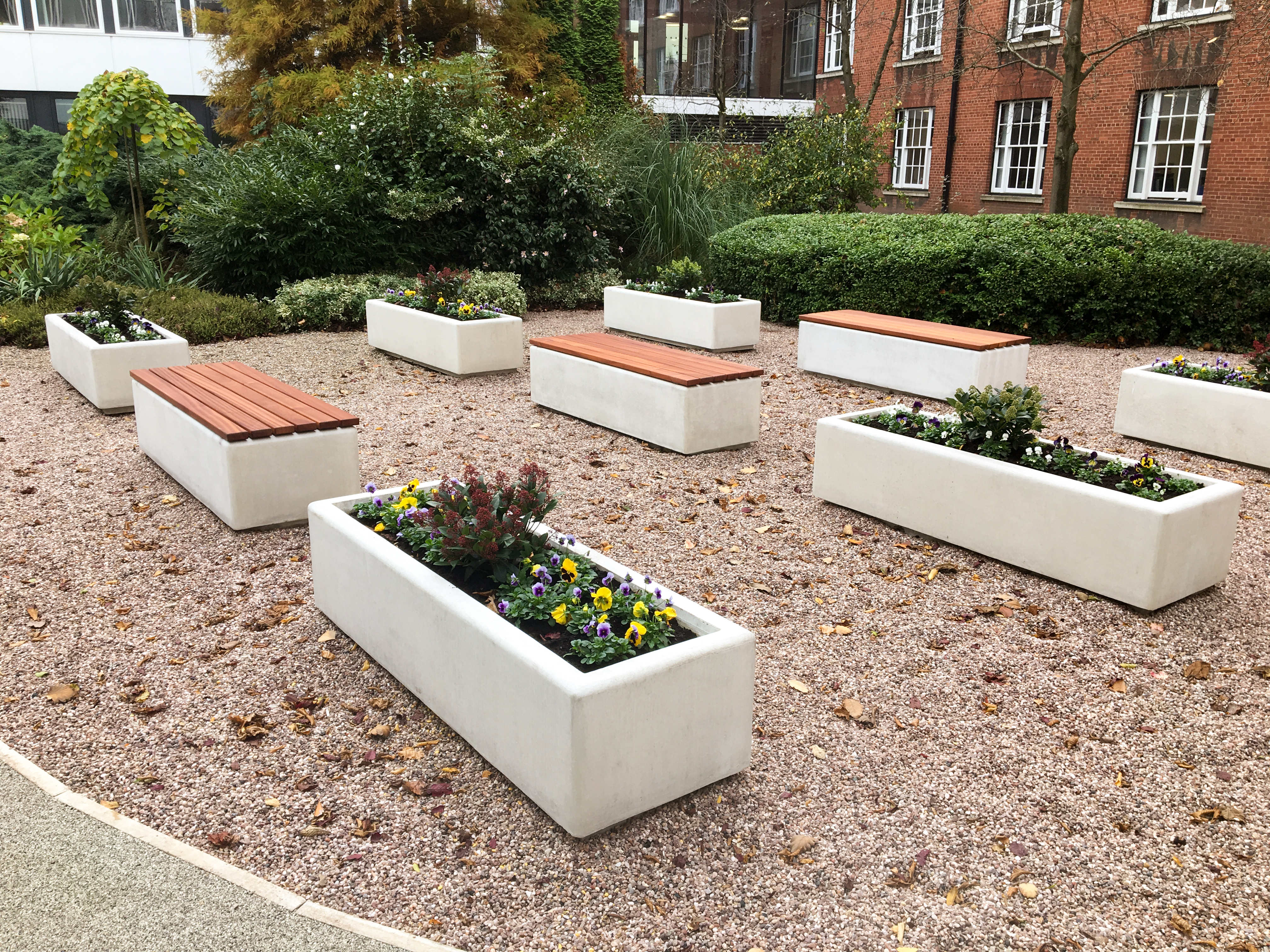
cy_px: 476
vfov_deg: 48.2
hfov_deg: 61.7
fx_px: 1064
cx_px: 635
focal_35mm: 29
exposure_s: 1/160
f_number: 2.2
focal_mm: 4.15
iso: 25
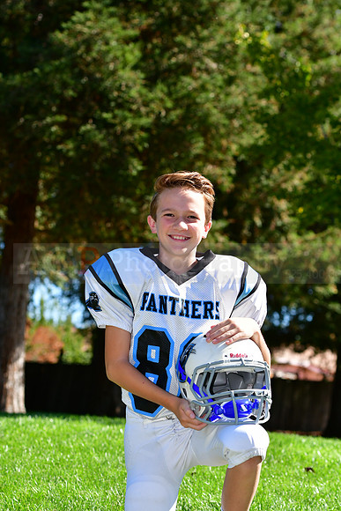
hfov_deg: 13.0
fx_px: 1491
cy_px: 256
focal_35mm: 105
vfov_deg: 19.5
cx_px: 170
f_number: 4.5
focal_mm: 70
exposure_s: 1/1600
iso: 400
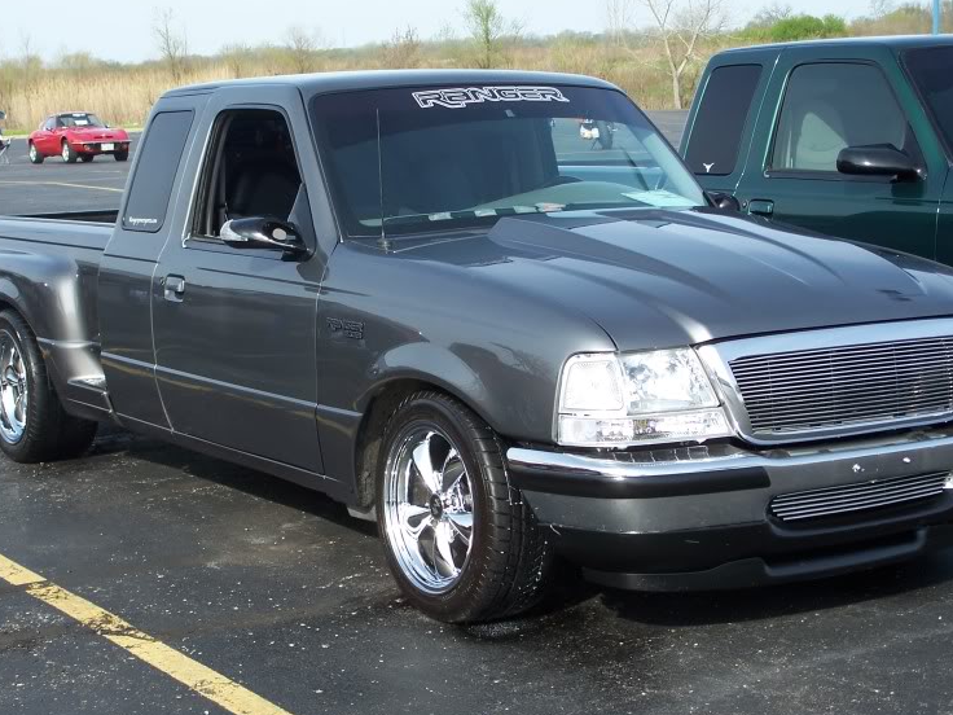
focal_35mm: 71
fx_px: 1955
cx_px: 399
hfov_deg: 27.4
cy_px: 400
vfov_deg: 20.7
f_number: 3.2
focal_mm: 10.7
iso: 64
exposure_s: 1/500
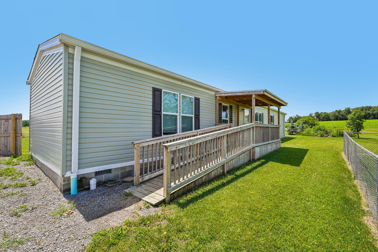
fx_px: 168
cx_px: 189
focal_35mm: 16
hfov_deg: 96.7
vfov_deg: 73.7
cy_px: 126
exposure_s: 1/320
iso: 100
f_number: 8
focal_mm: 16
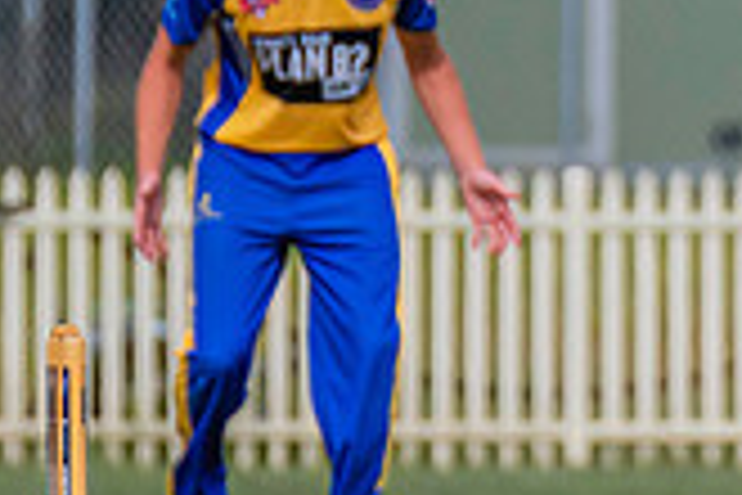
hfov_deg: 1.1
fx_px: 38766
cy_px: 349
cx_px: 1405
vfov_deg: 0.7
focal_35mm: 1881
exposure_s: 1/2500
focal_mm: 460
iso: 800
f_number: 6.3
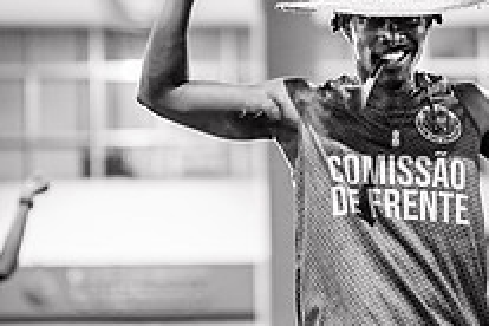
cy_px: 126
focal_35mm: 140
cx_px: 307
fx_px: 1902
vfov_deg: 9.8
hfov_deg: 14.6
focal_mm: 50
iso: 2000
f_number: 1.2
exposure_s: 1/320
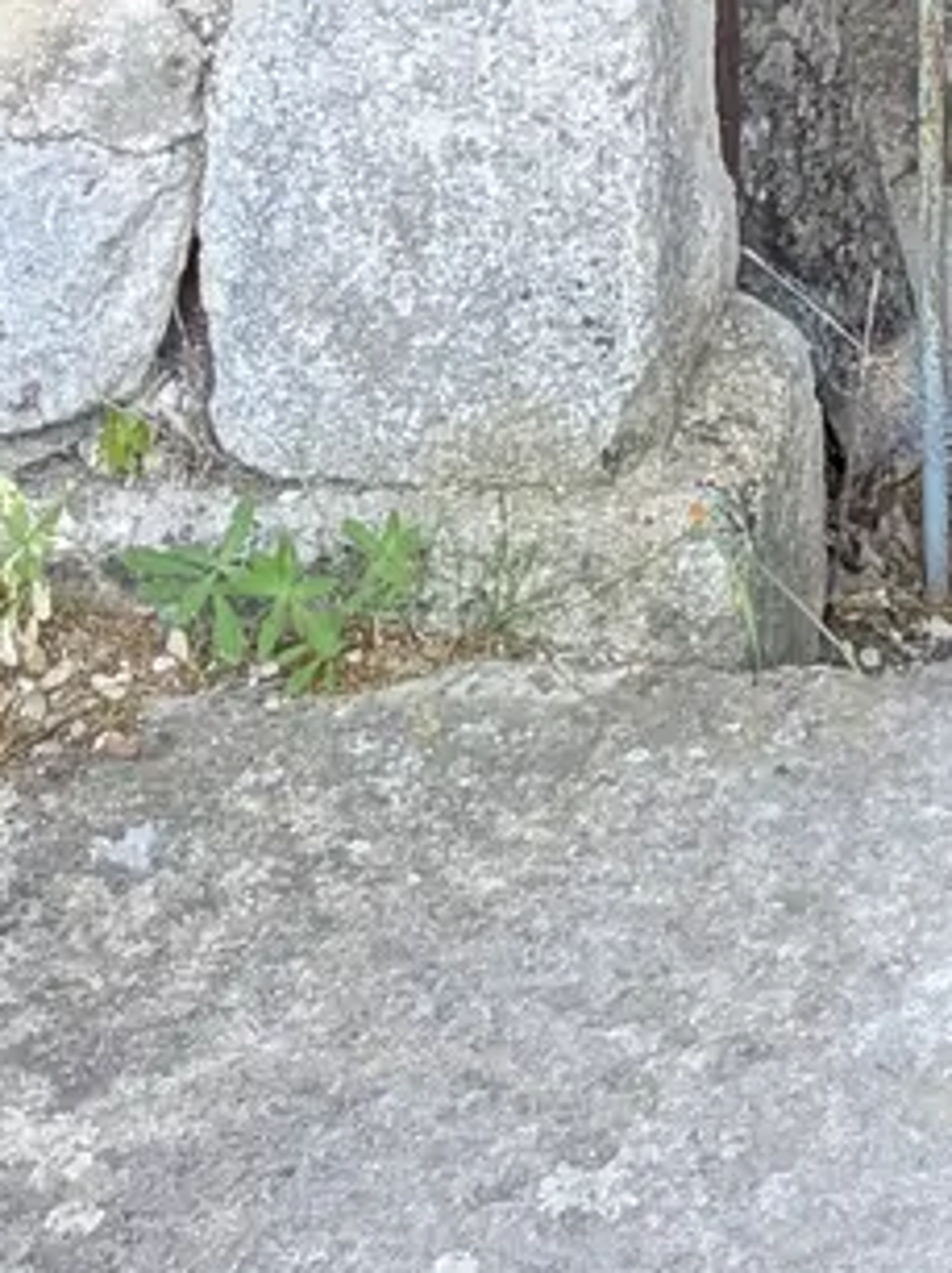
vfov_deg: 14.9
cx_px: 1655
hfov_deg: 12.1
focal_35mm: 113
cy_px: -1086
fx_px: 4149
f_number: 1.73
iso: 170
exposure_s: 1/99.9
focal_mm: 4.38
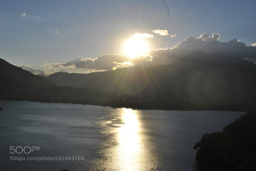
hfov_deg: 42.3
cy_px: 86
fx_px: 331
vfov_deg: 29.0
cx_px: 128
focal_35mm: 46
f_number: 13
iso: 100
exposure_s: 1/640
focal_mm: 31
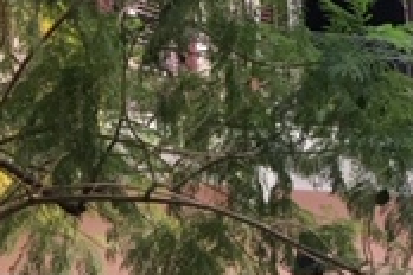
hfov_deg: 18.3
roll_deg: +1.3
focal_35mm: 111
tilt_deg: +13.2
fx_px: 1273
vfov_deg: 12.0
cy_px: 356
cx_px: 299
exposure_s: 1/33
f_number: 2.2
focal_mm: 4.15
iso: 100
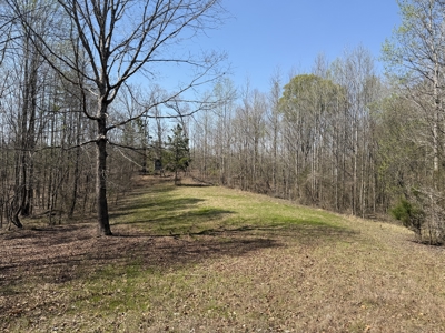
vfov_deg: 56.8
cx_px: 222
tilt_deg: +1.0
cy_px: 166
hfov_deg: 71.6
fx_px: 309
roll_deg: -0.7
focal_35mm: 24
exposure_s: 1/3425
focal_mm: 6.76
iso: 80
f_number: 1.78
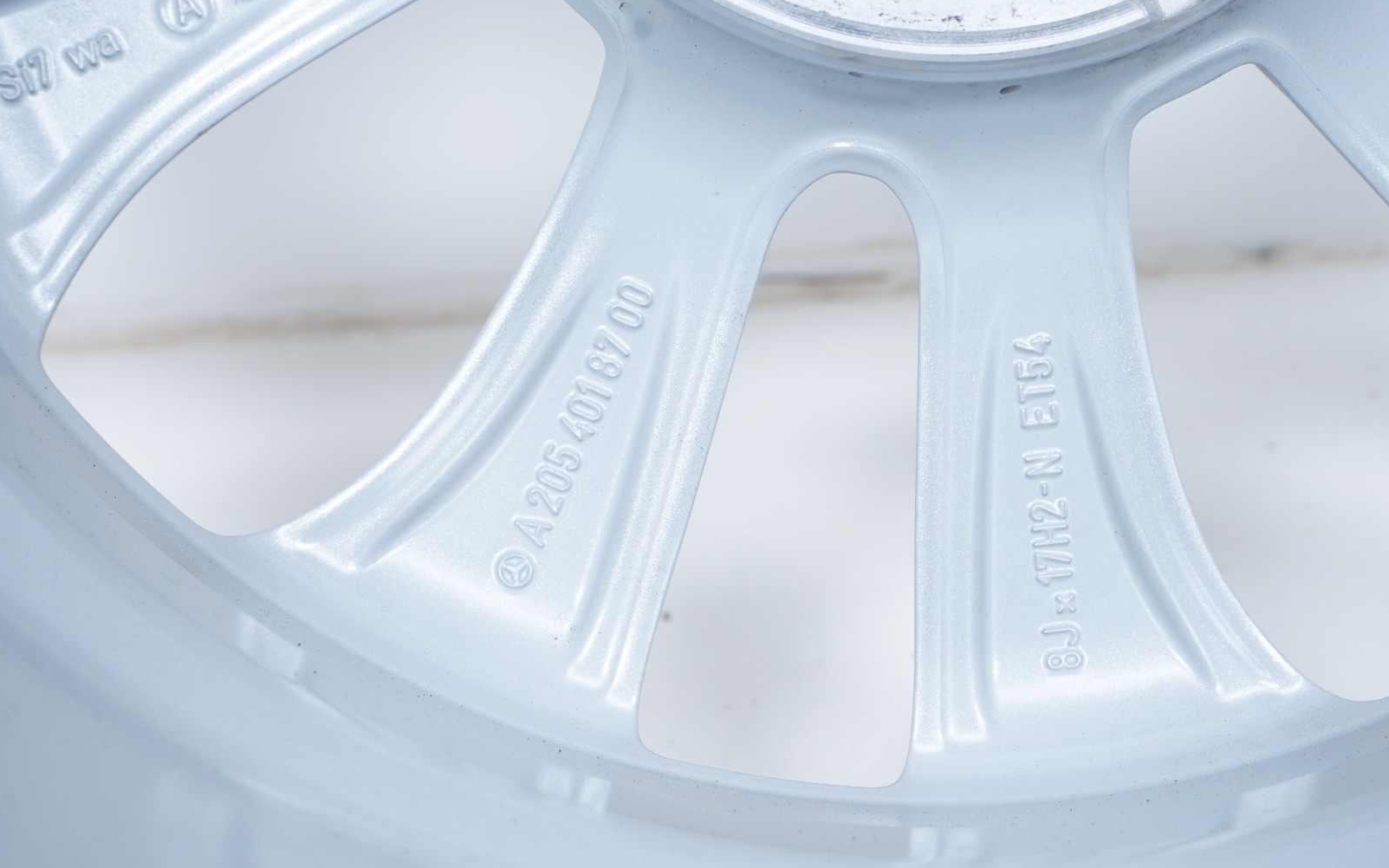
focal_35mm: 61
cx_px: 770
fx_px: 2309
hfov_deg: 33.4
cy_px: 328
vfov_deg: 21.3
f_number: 7.1
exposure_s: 1/125
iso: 200
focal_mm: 50
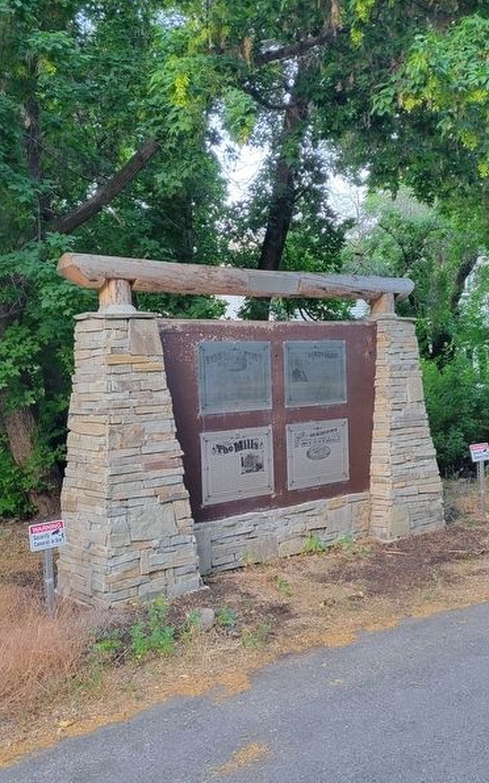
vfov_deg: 52.8
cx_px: 258
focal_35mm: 37
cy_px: 390
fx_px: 790
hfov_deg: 34.4
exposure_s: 1/120
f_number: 1.8
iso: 200
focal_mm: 5.4
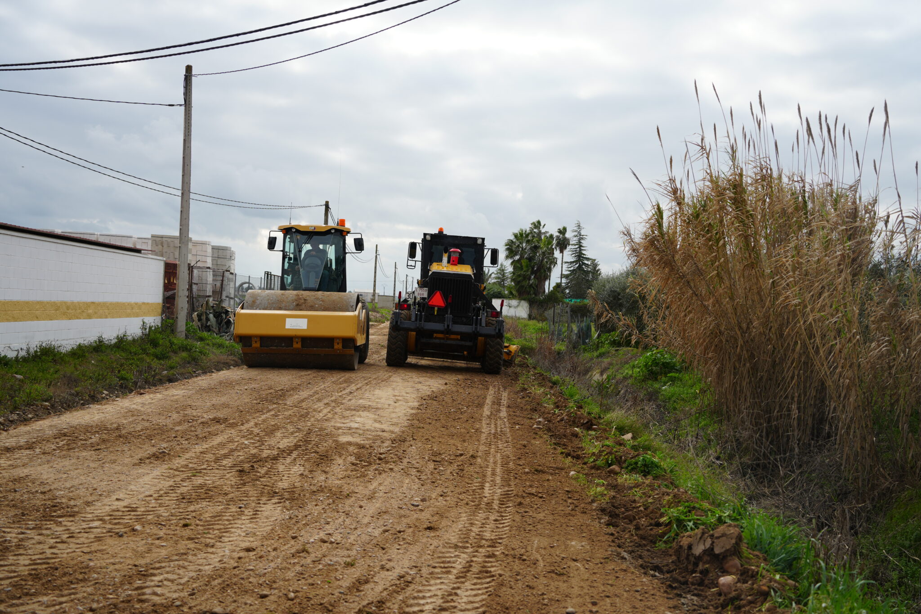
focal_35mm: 45
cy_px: 307
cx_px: 460
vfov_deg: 29.9
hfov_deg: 43.6
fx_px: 1151
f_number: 5
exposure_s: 1/400
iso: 100
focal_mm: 45
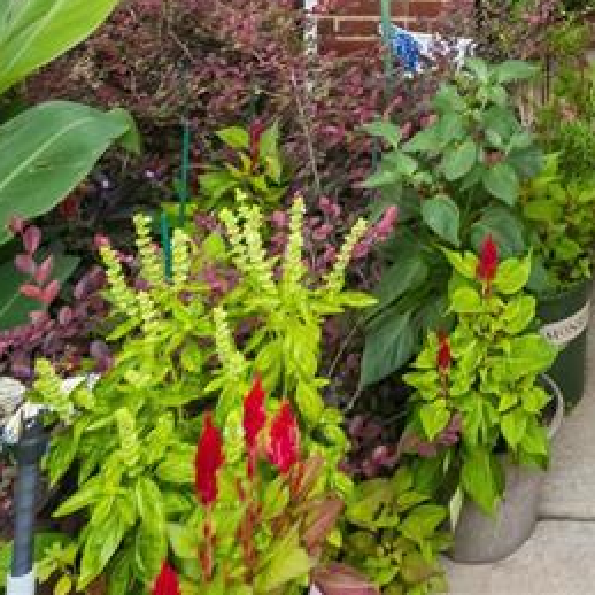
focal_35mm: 47
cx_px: 712
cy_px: -186
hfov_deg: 30.6
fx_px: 914
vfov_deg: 29.0
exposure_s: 1/210
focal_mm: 9
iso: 500
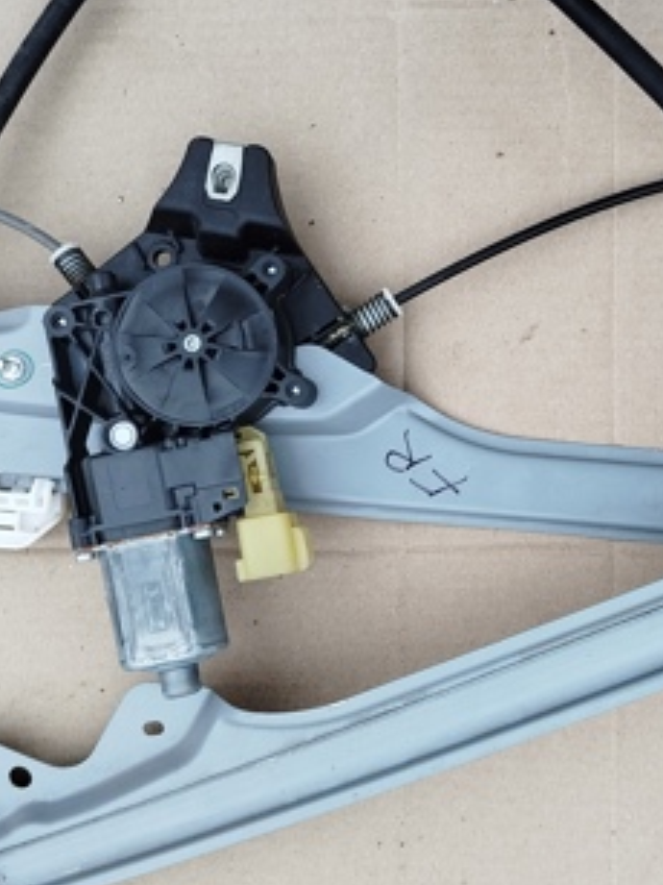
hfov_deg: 28.4
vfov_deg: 38.2
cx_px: 539
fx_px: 1278
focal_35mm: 50
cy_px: 481
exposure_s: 1/33
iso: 320
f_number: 1.7
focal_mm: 5.31
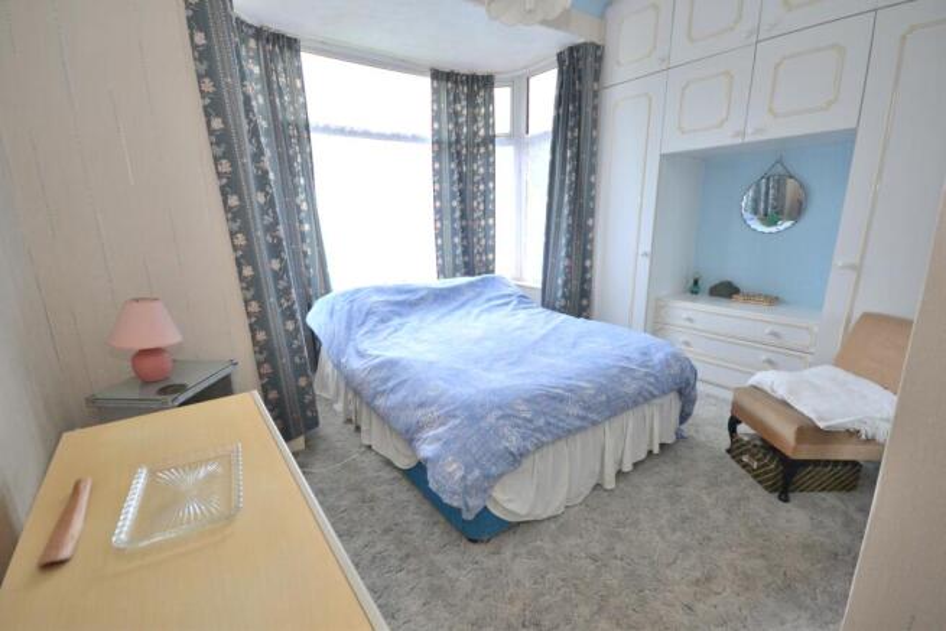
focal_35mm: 15
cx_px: 473
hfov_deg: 100.4
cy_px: 316
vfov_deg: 77.4
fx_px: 394
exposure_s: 1/60
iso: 1100
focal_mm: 10
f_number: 4
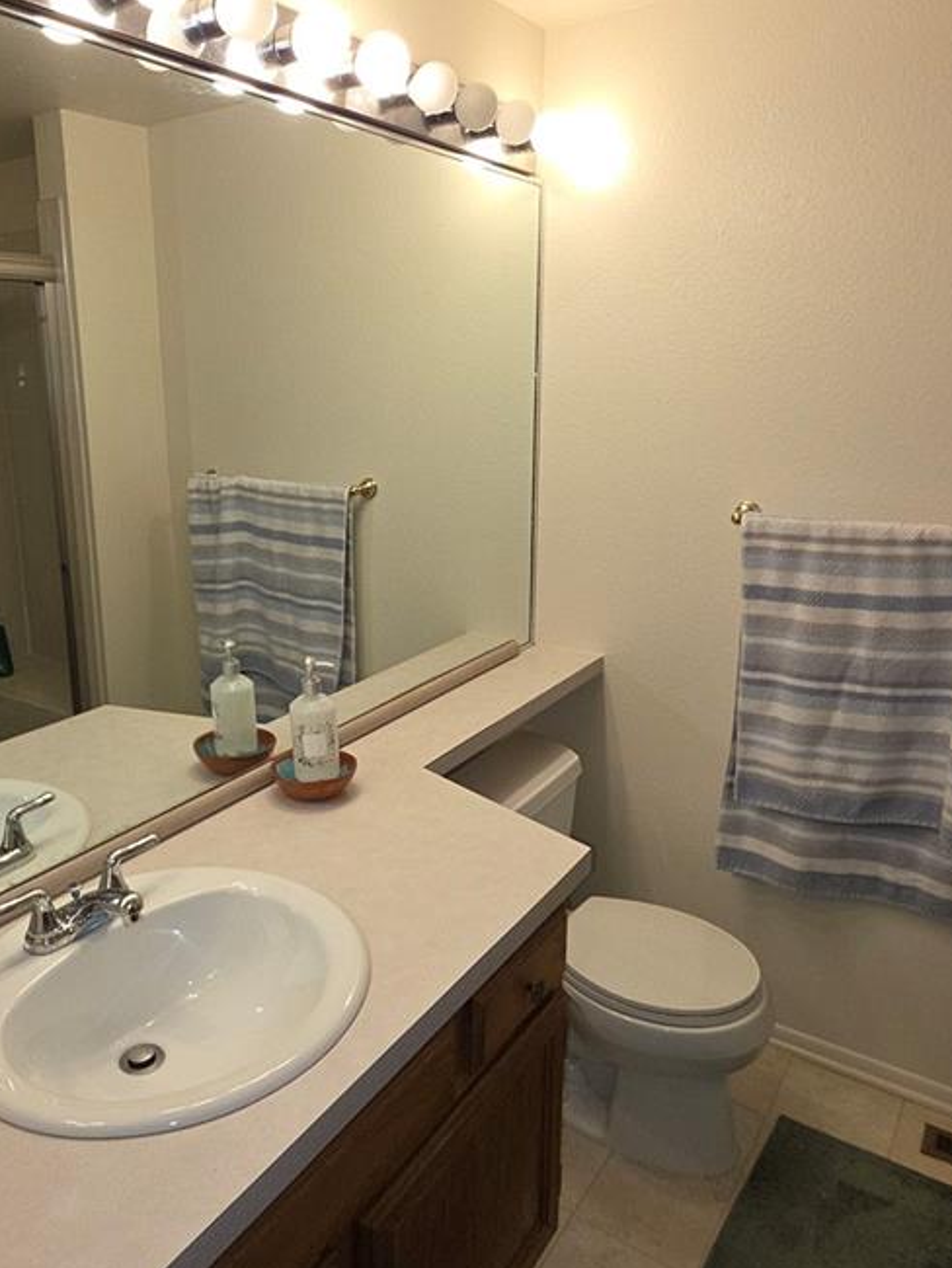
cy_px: 607
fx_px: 879
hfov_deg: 56.2
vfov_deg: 71.5
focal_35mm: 24
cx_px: 361
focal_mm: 2.2
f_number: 1.9
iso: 64
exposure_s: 1/60
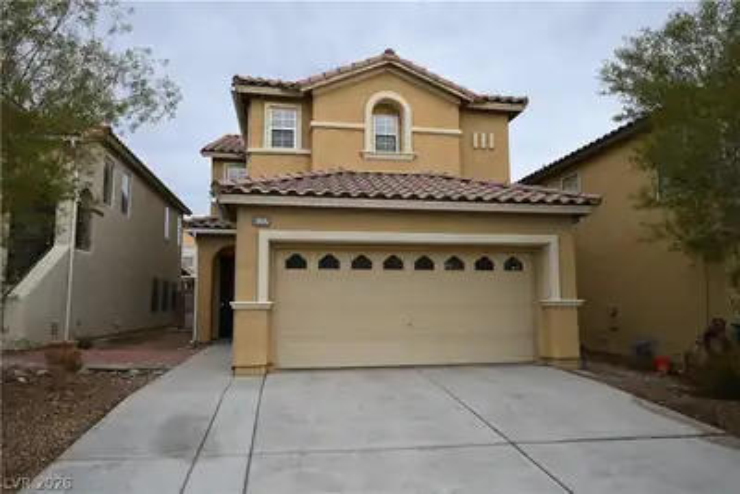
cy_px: 247
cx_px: 370
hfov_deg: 73.7
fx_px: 493
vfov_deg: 53.2
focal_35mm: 24
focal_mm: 24
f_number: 5.6
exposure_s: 1/125
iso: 100
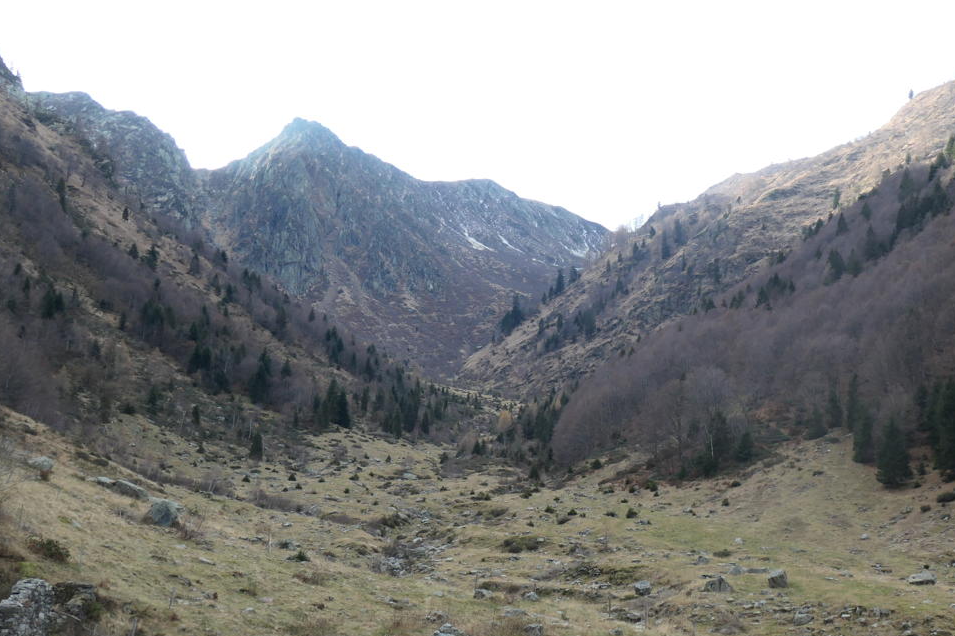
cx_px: 663
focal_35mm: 44
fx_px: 1167
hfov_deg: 43.7
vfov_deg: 30.5
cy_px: 343
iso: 200
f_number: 3.4
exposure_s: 1/400
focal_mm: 10.1
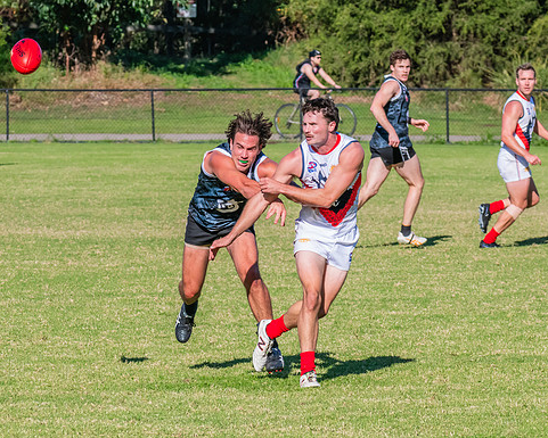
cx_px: 241
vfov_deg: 4.3
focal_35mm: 362
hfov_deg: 5.3
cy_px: 263
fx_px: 5872
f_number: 14
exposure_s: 1/1600
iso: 1600
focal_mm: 260
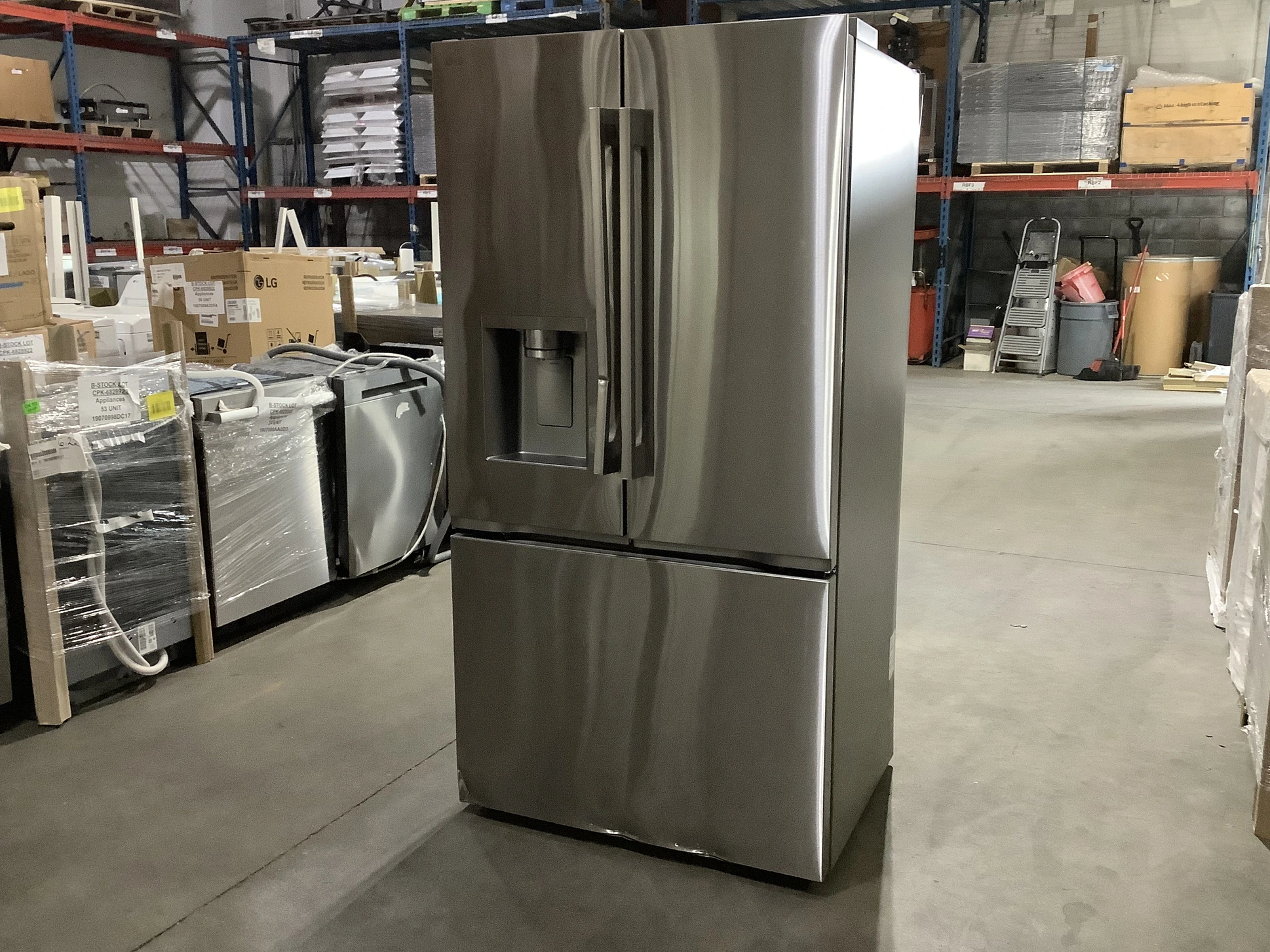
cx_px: 654
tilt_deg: -10.6
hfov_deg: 56.8
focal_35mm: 32
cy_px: 466
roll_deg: -0.2
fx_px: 1174
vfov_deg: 44.1
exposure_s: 1/60
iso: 320
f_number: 2.4
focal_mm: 3.3
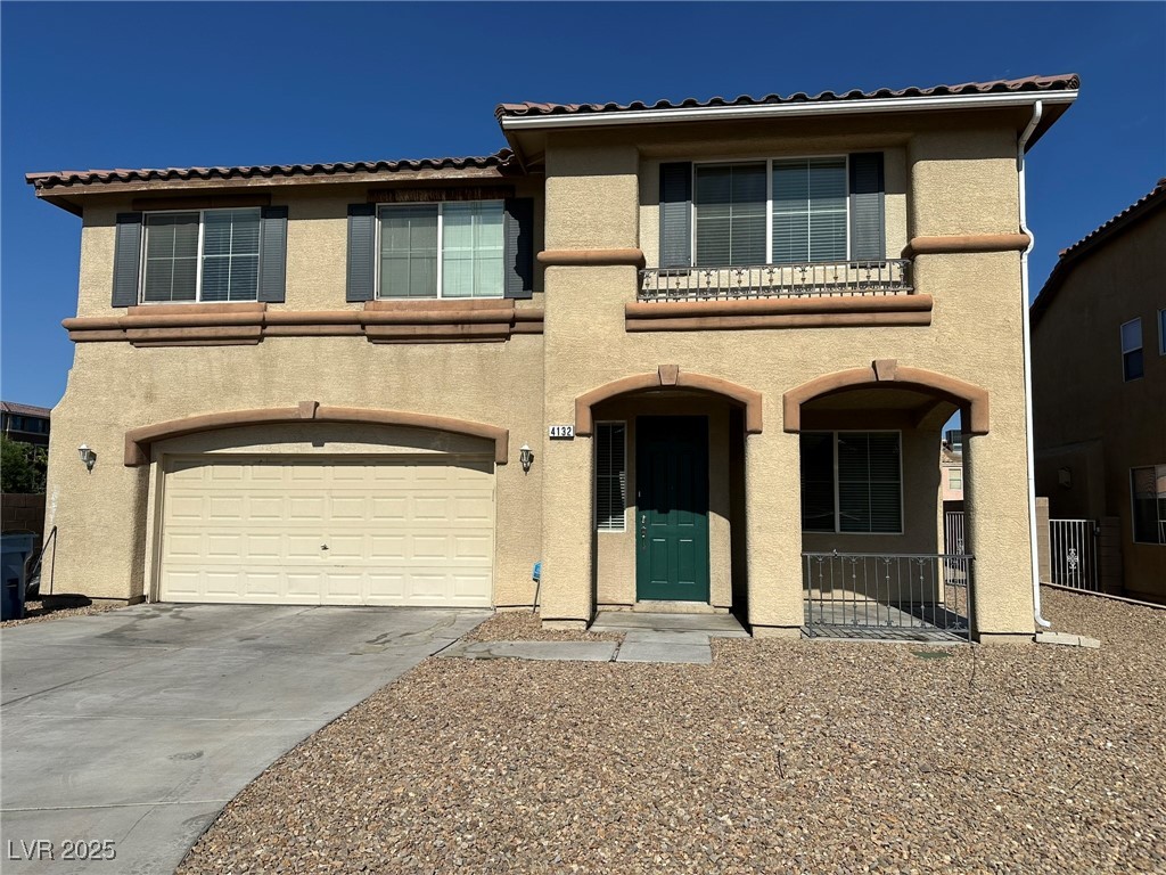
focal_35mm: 24
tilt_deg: +4.8
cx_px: 583
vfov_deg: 56.8
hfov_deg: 71.6
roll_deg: -0.5
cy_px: 438
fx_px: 808
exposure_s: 1/12048
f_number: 1.78
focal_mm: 6.86
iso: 80
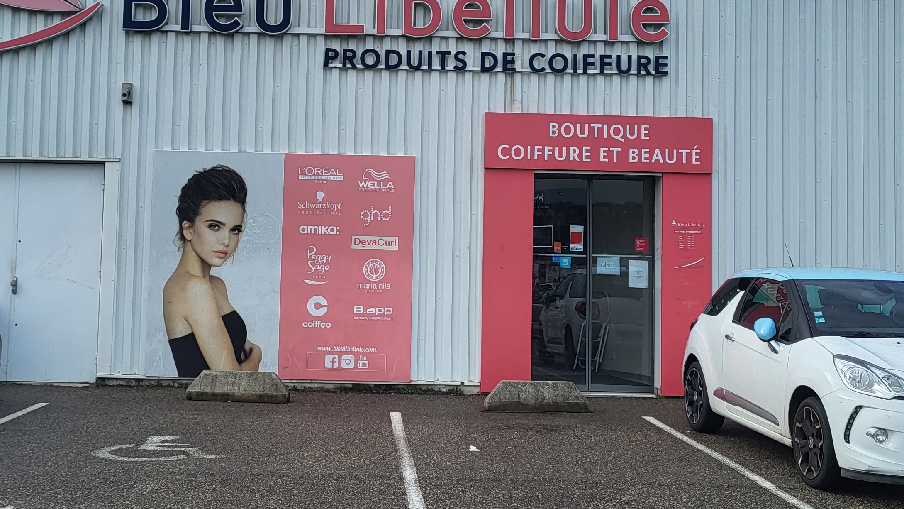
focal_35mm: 52
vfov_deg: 23.0
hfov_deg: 39.7
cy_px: 174
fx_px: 1247
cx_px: 375
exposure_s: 1/1529
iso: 40
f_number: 1.8
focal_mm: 5.4
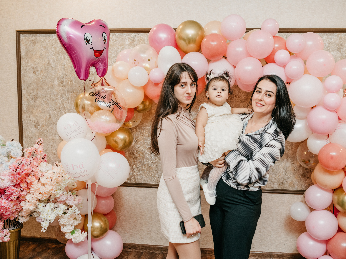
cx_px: 182
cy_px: 133
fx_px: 353
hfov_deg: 52.1
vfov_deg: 40.2
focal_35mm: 35
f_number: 4
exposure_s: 1/160
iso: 250
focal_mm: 30
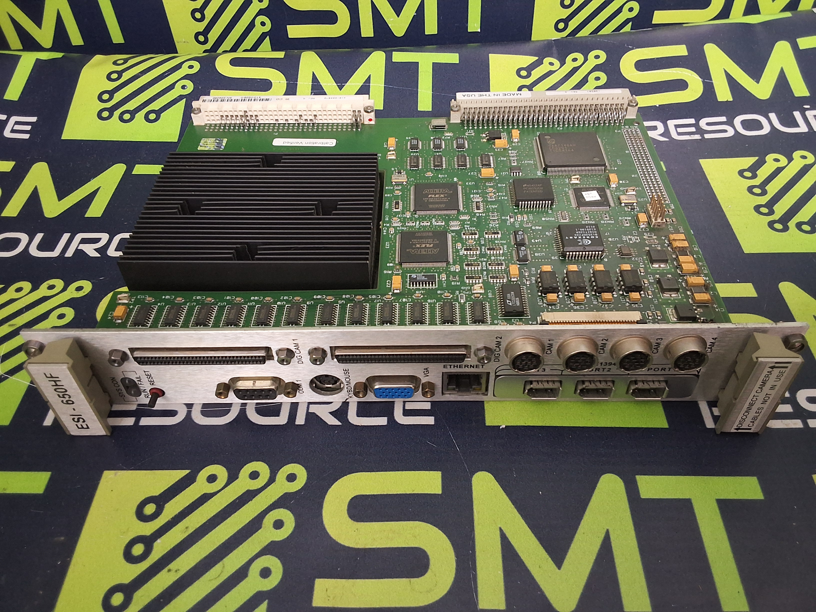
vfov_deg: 49.7
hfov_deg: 63.4
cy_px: 306
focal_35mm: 28
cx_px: 408
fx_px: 660
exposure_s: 1/24
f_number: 1.9
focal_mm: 2.91
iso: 320
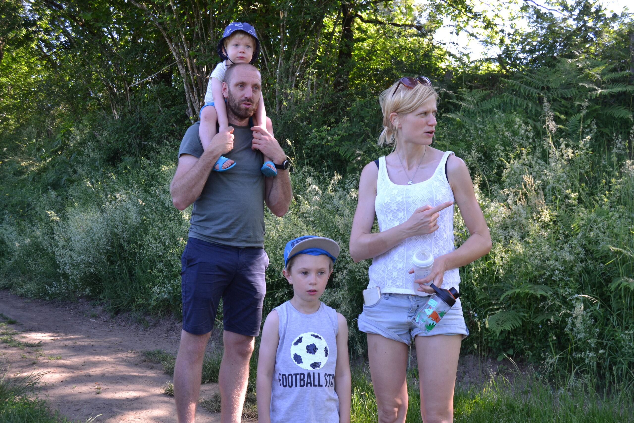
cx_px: 317
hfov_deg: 49.6
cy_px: 212
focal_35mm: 39
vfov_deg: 34.2
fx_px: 687
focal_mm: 26
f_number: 5.6
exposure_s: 1/125
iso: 280
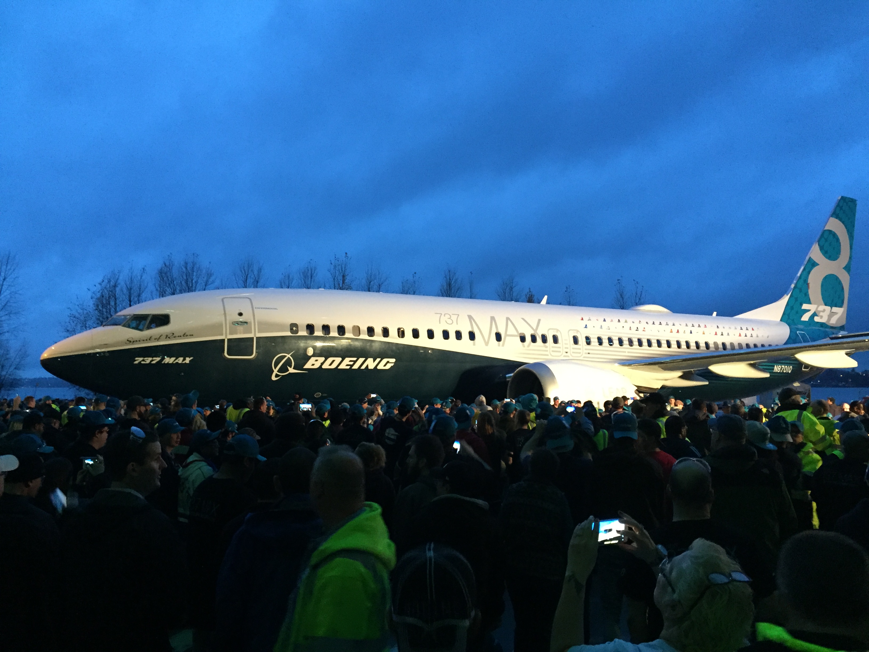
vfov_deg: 48.2
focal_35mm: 29
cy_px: 326
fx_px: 728
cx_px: 434
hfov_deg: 61.7
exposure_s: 1/20
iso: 250
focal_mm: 4.15
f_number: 2.2
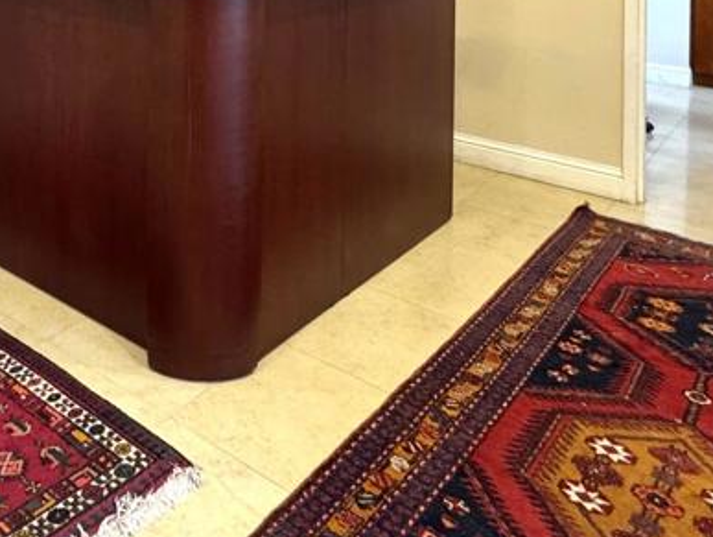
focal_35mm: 37
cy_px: -54
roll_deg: +0.0
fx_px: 763
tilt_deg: -1.4
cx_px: 99
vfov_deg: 33.7
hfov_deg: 46.2
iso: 250
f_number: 2.2
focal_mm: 2.22
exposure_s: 1/120
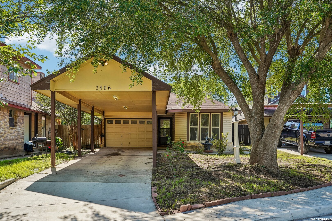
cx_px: 166
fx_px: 323
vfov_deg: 37.9
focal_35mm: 35
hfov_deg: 54.4
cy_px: 110
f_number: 8
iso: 100
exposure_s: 1/60
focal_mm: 35
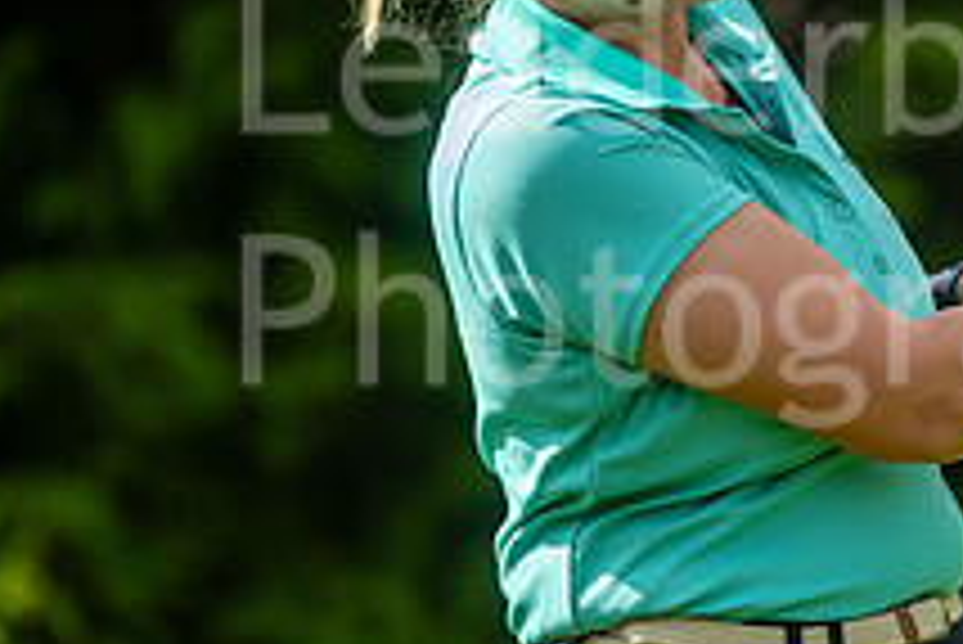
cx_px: 824
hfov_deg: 2.5
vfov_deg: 1.7
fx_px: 21762
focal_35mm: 813
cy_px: 101
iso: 250
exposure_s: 1/1000
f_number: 4
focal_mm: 300
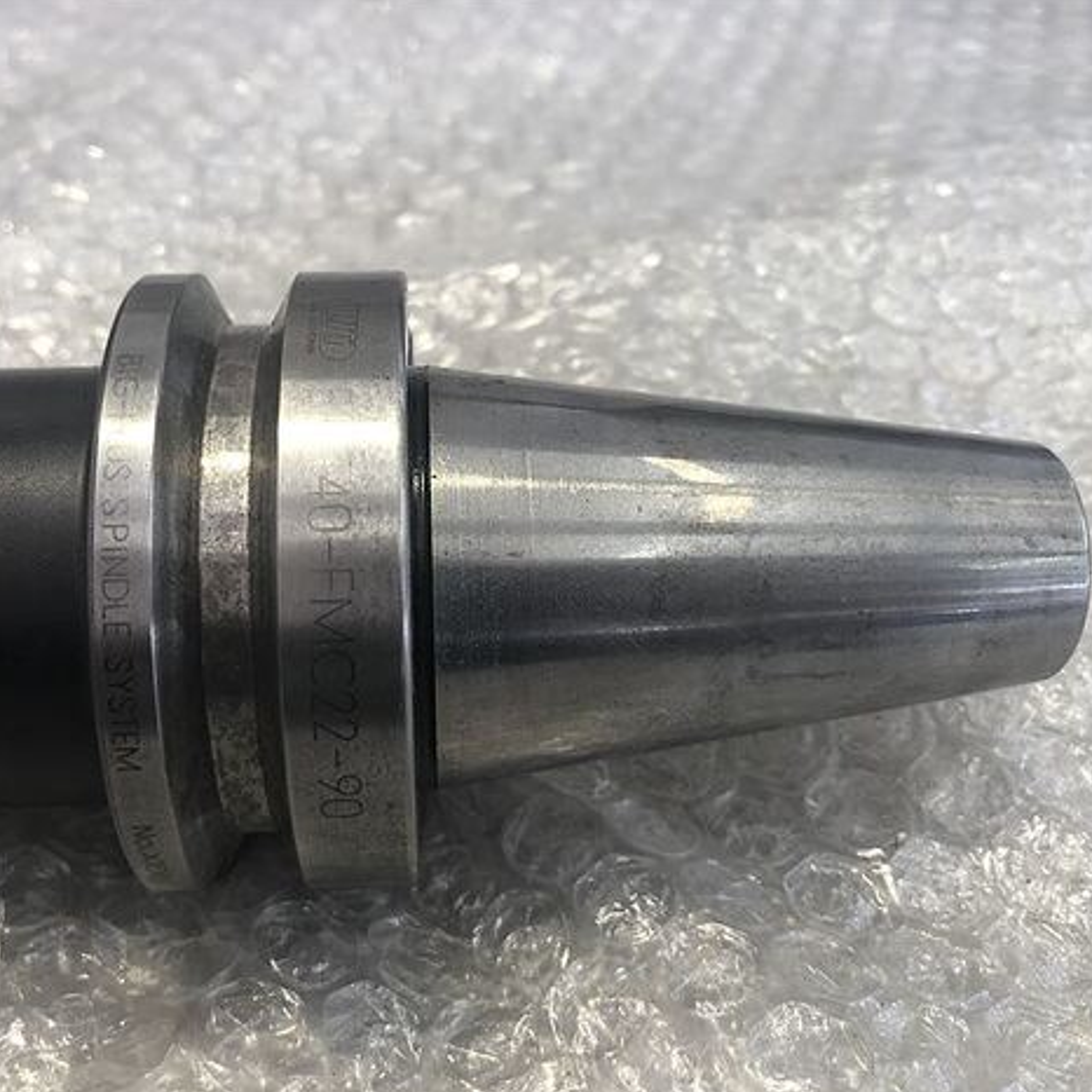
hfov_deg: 48.4
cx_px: 501
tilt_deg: -44.7
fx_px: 1213
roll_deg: -1.5
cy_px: 553
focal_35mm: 34
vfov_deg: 48.4
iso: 32
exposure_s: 1/50
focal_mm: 3.99
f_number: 1.8
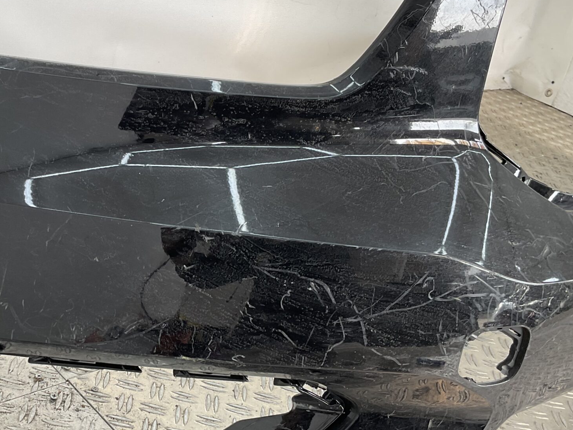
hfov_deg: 37.0
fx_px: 844
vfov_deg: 28.5
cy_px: 241
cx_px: 176
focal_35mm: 51
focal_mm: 3
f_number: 1.8
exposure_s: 1/120
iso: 16
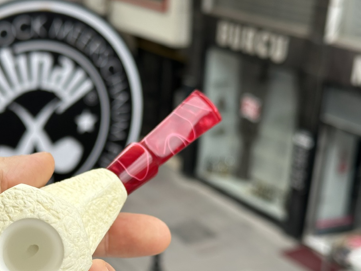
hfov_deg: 28.4
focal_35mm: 68
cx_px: 121
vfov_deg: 21.5
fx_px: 709
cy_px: 191
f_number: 1.78
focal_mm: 6.86
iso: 64
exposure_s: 1/532
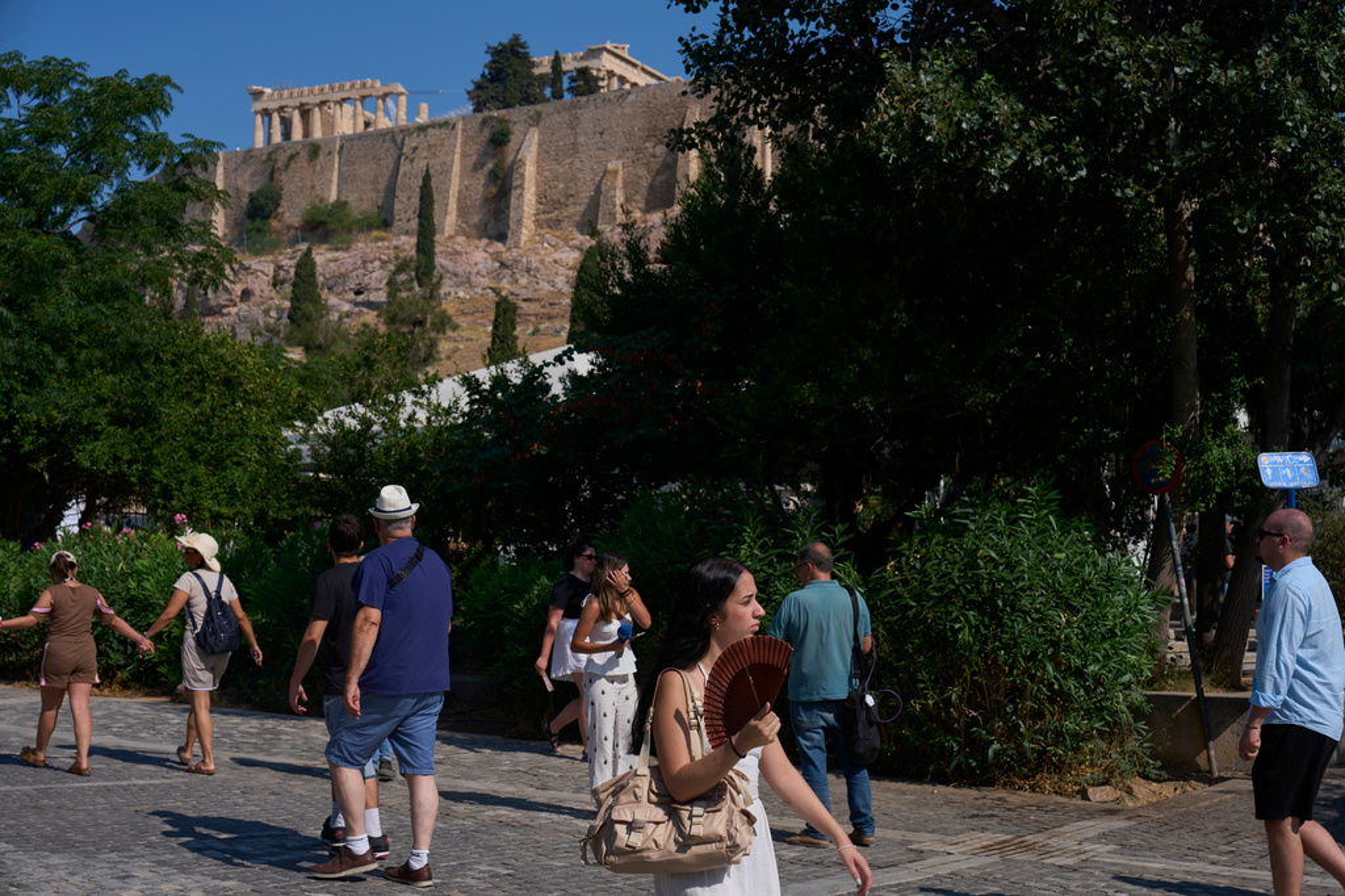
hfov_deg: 38.9
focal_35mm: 51
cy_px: 448
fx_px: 1905
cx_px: 672
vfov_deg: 26.5
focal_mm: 51
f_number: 6.3
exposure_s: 1/500
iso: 50
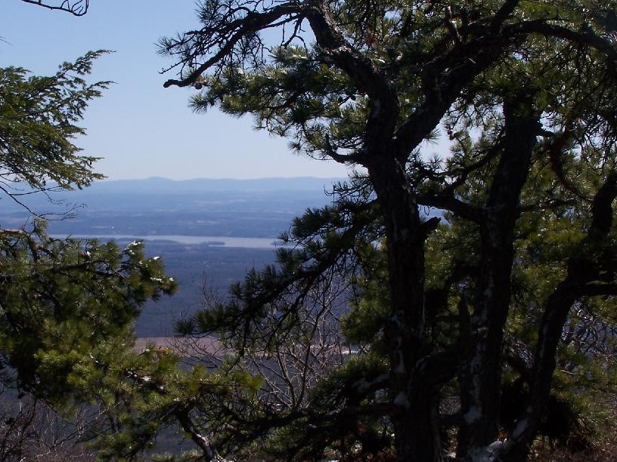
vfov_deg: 22.9
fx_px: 1141
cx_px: 247
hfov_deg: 30.2
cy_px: 212
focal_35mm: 64
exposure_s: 1/500
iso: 80
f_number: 6.3
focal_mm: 8.5
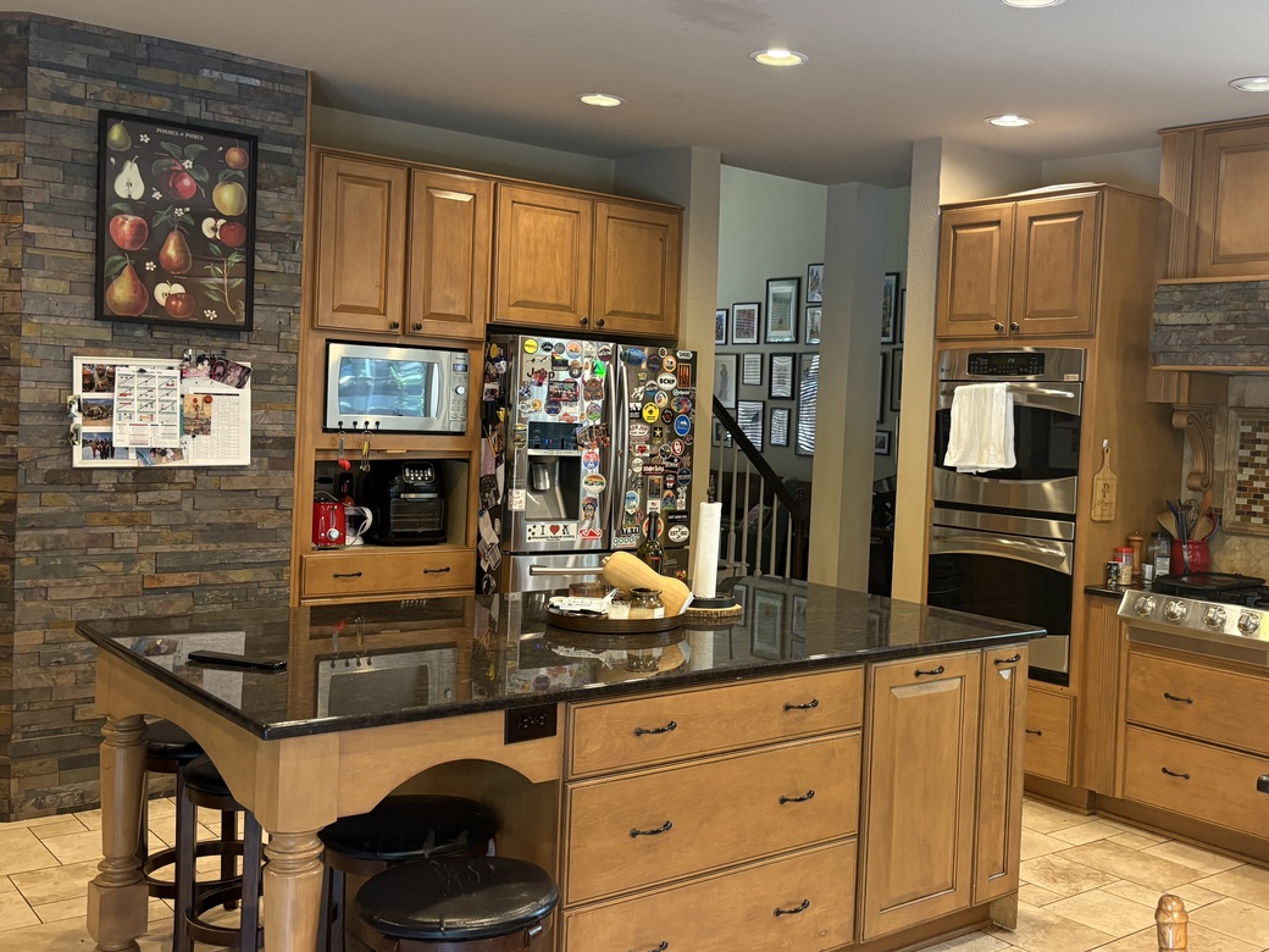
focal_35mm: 36
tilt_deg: -2.7
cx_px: 814
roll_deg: -2.0
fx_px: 1320
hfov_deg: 50.7
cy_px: 455
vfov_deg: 39.6
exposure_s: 1/60
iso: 200
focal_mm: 5.96
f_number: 1.6
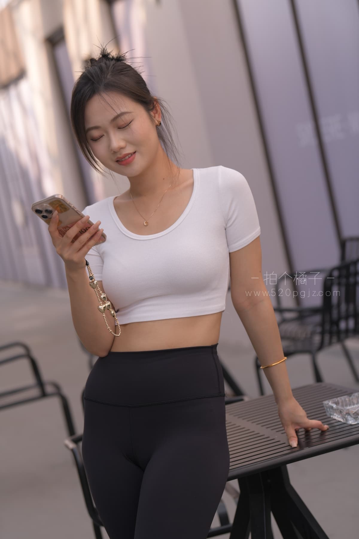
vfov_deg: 22.1
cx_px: 180
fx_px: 1376
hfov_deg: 14.9
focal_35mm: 92
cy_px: 270
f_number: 4
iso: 125
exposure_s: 1/320
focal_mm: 92
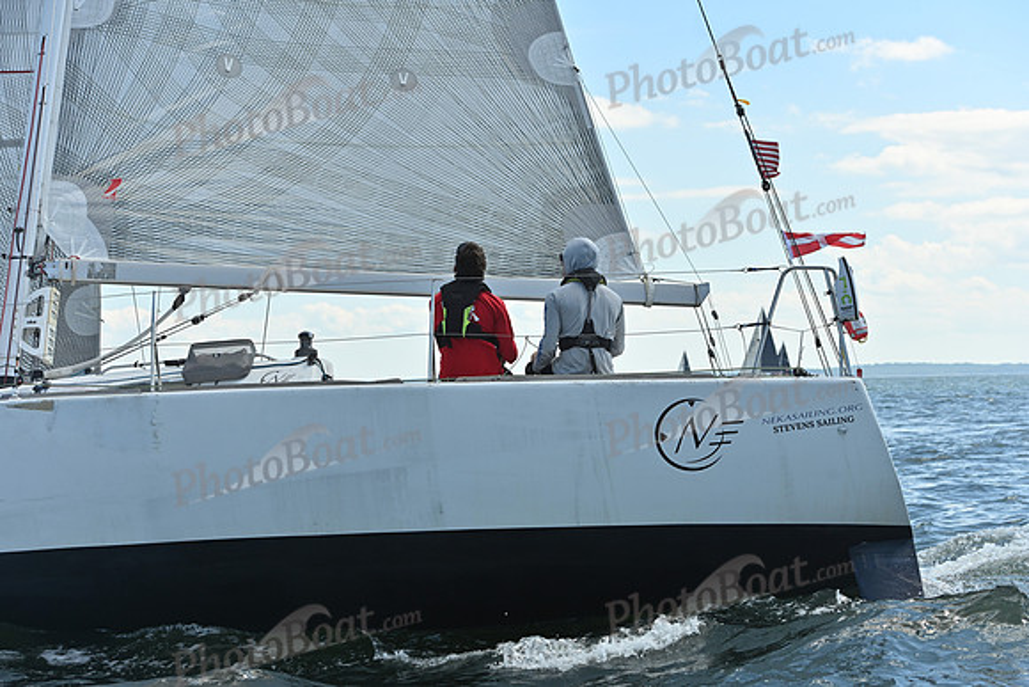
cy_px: 344
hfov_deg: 28.8
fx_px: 2001
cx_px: 514
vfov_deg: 19.5
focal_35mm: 70
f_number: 6.3
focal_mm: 70
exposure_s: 1/1250
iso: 250
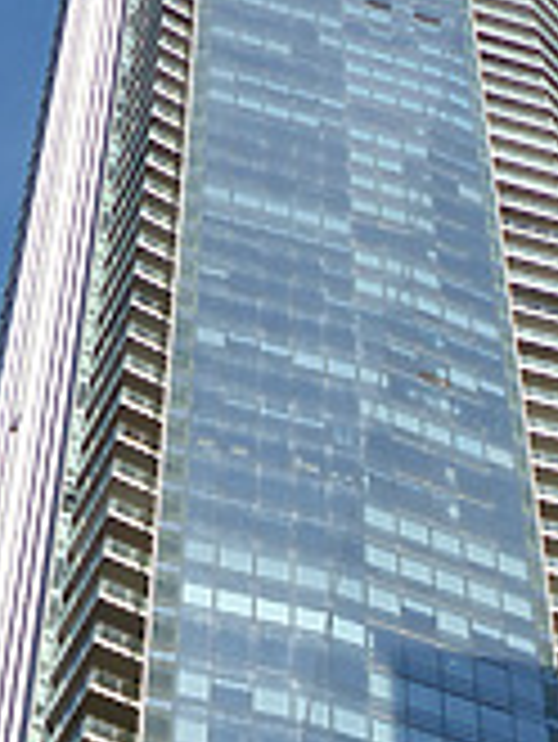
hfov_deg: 16.2
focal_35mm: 91
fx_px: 1953
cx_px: 418
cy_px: 697
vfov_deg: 21.0
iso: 100
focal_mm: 4.5
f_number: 4
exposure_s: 1/640
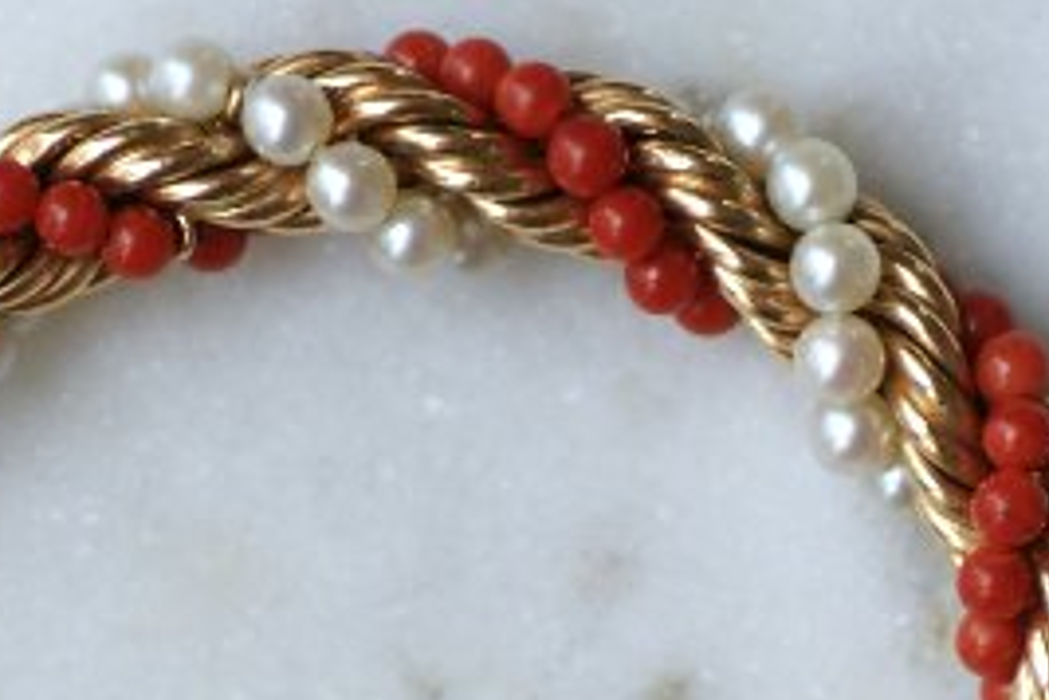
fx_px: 13752
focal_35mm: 472
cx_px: 287
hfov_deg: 4.4
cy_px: 928
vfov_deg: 2.9
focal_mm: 70
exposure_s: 1/125
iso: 200
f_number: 3.2
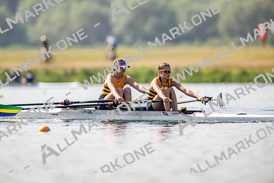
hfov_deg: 3.4
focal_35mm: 600
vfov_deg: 2.3
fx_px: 4568
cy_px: 92
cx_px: 137
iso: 200
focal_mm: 600
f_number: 5
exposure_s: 1/2500
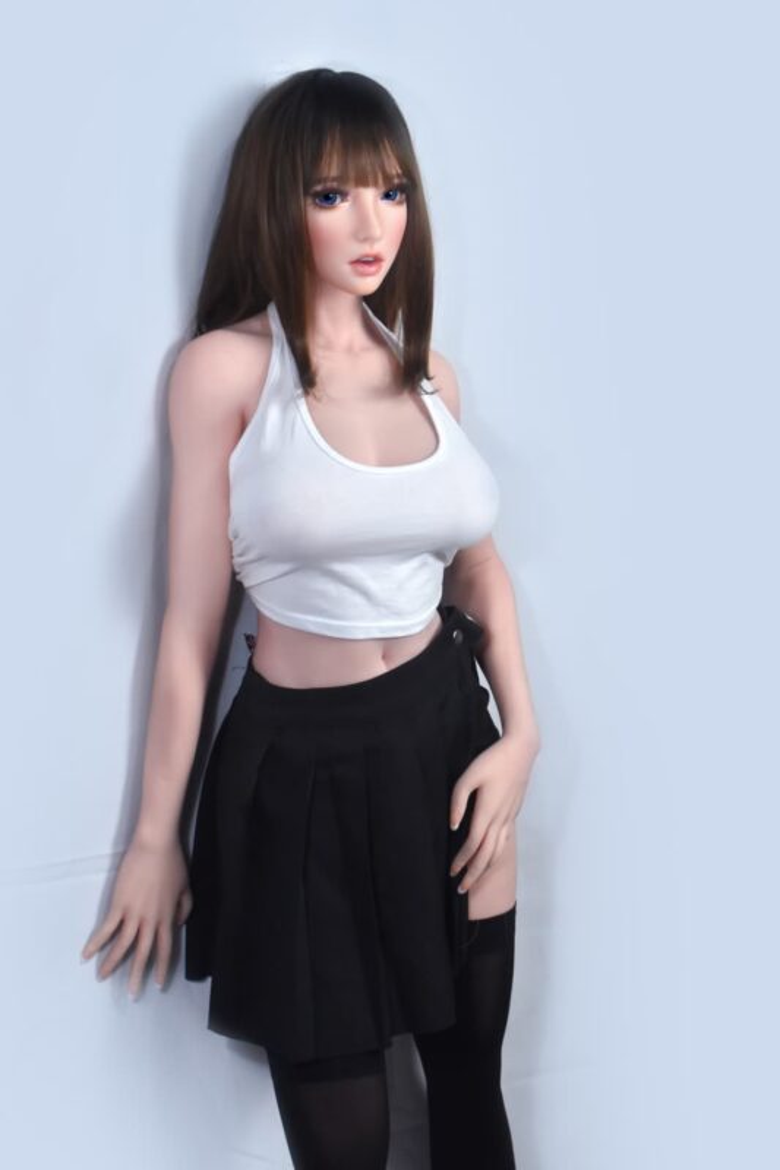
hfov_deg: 23.8
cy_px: 585
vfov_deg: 35.1
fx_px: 1853
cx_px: 390
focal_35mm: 57
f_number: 8
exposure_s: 1/60
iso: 1250
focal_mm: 38
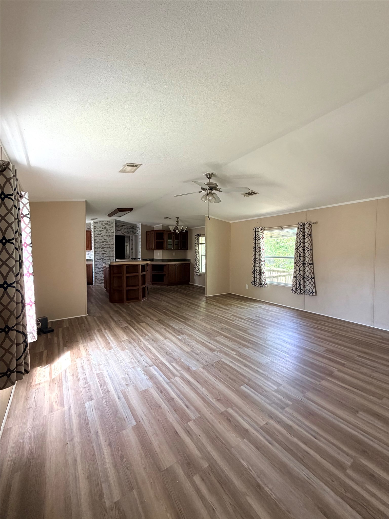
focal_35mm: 14
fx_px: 210
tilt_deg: -2.2
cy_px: 260
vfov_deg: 102.1
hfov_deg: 85.7
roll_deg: +0.4
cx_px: 194
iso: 250
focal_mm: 2.22
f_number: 2.2
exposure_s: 1/121
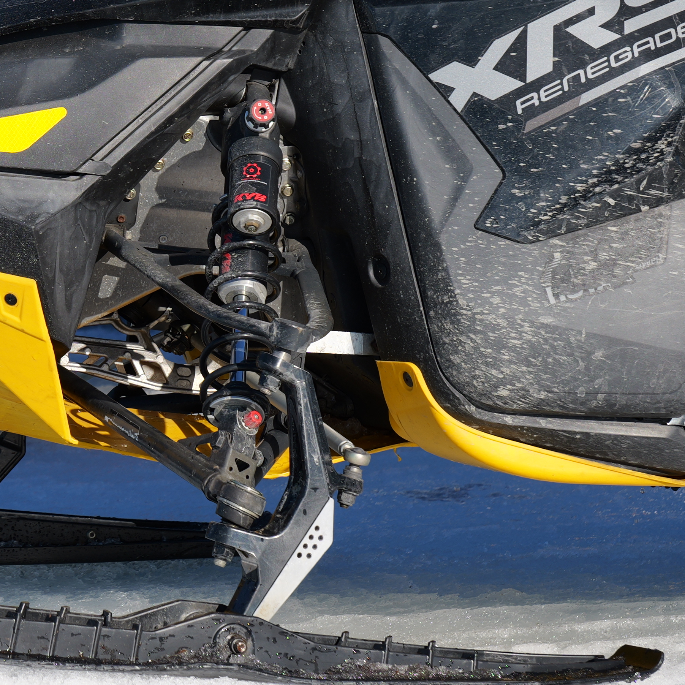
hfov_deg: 10.4
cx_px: -196
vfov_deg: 10.6
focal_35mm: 164
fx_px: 3672
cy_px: 36
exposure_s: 1/320
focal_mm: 58
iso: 100
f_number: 6.3
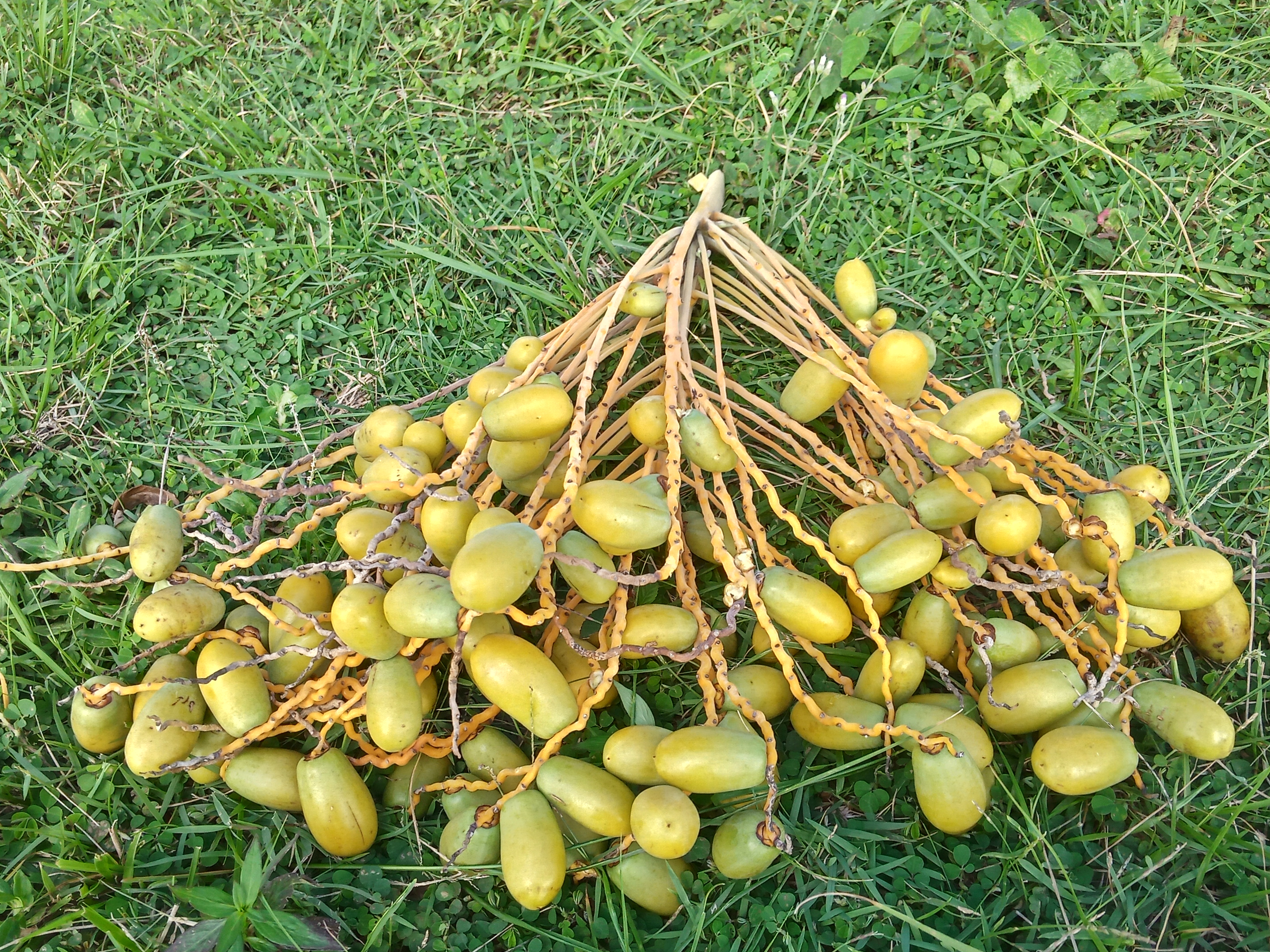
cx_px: 609
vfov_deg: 44.1
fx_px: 1174
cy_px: 537
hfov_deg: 56.8
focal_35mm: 32
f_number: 2.2
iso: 113
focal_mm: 3.73
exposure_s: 1/174
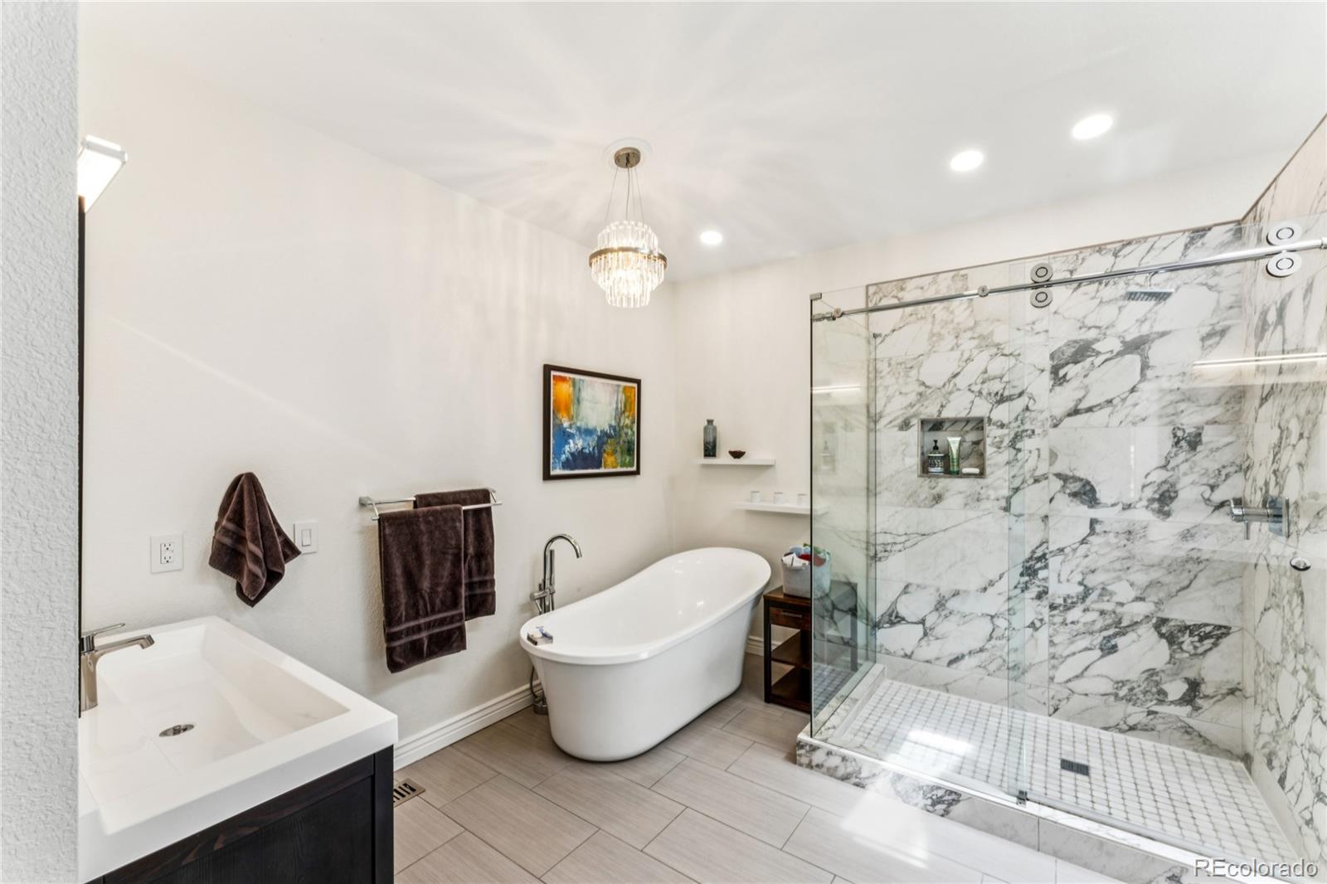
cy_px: 442
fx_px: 516
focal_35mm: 14
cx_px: 664
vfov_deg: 81.2
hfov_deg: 104.3
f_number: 22
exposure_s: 1/2.5
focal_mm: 14
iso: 125
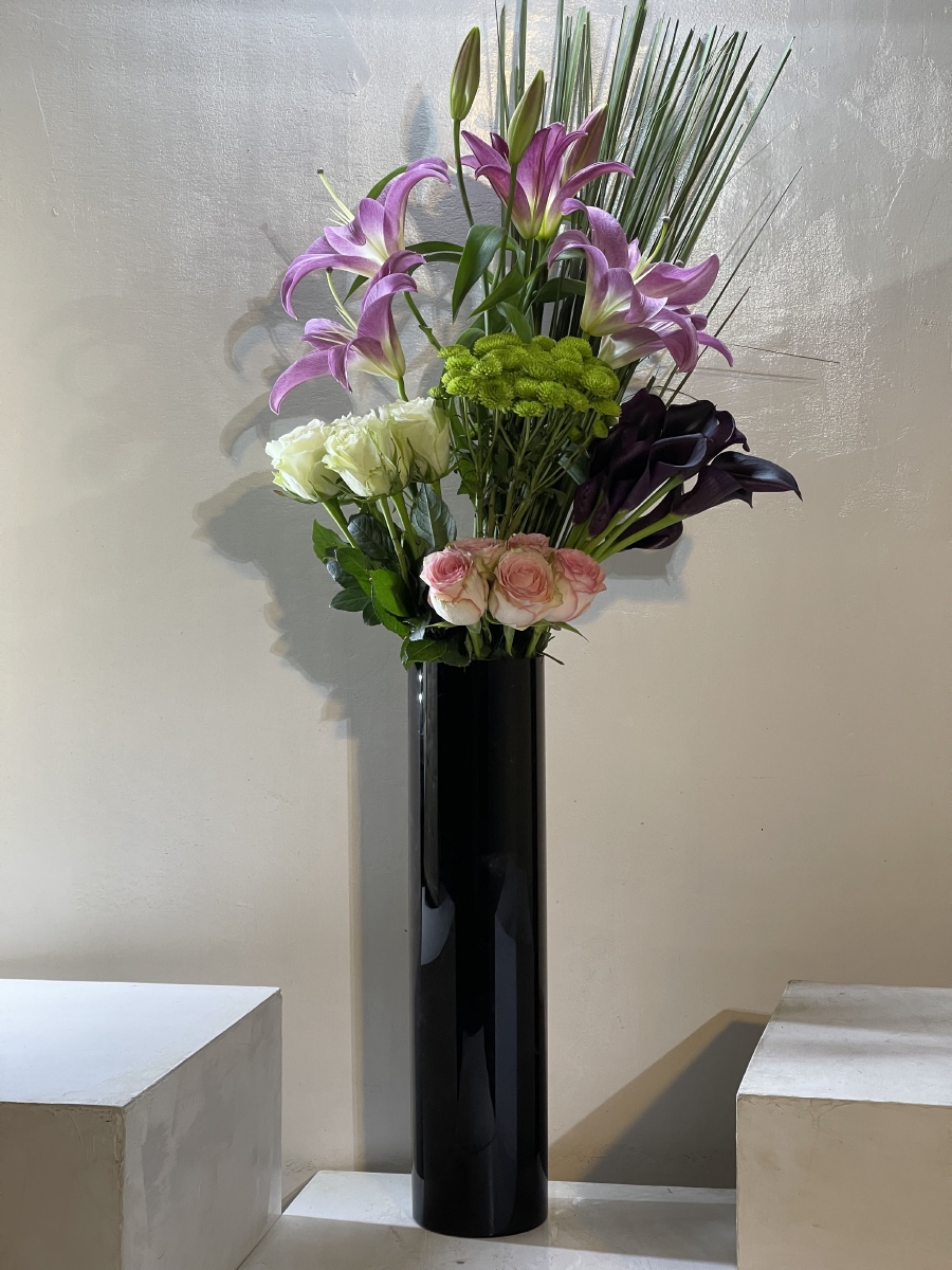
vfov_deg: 30.3
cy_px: 635
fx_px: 2347
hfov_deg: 22.9
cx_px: 476
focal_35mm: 64
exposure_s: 1/100
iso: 160
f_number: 2.2
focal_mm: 7.5
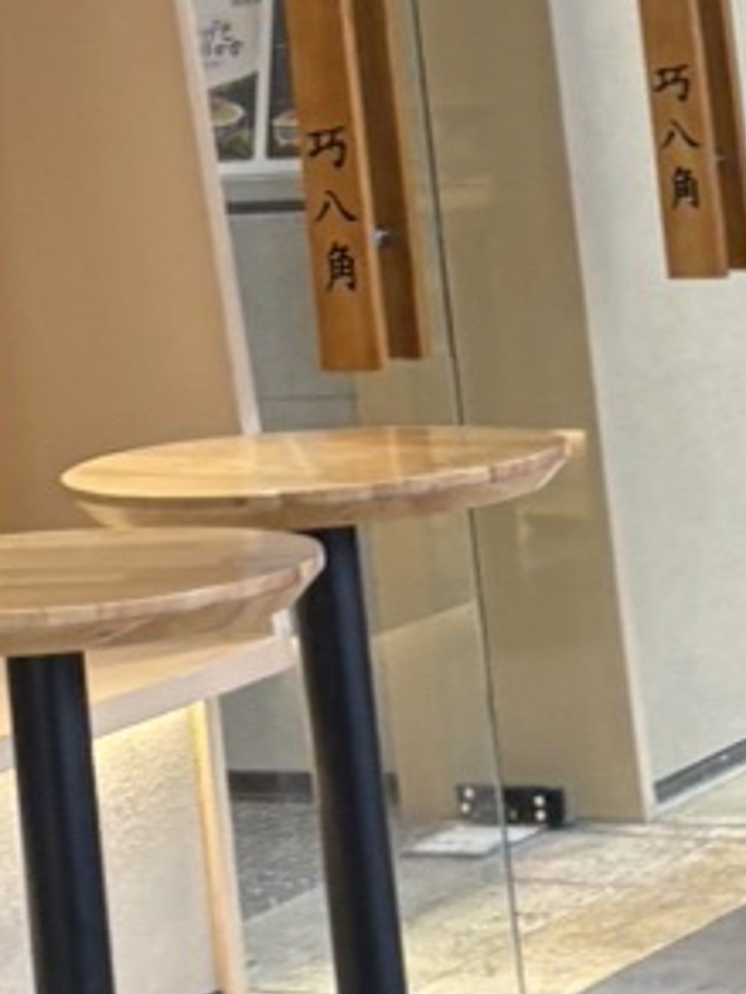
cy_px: -1304
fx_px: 5115
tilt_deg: +17.5
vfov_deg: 9.9
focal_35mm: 178
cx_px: -426
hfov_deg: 8.1
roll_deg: +3.5
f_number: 1.6
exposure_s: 1/100
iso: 80
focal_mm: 5.96
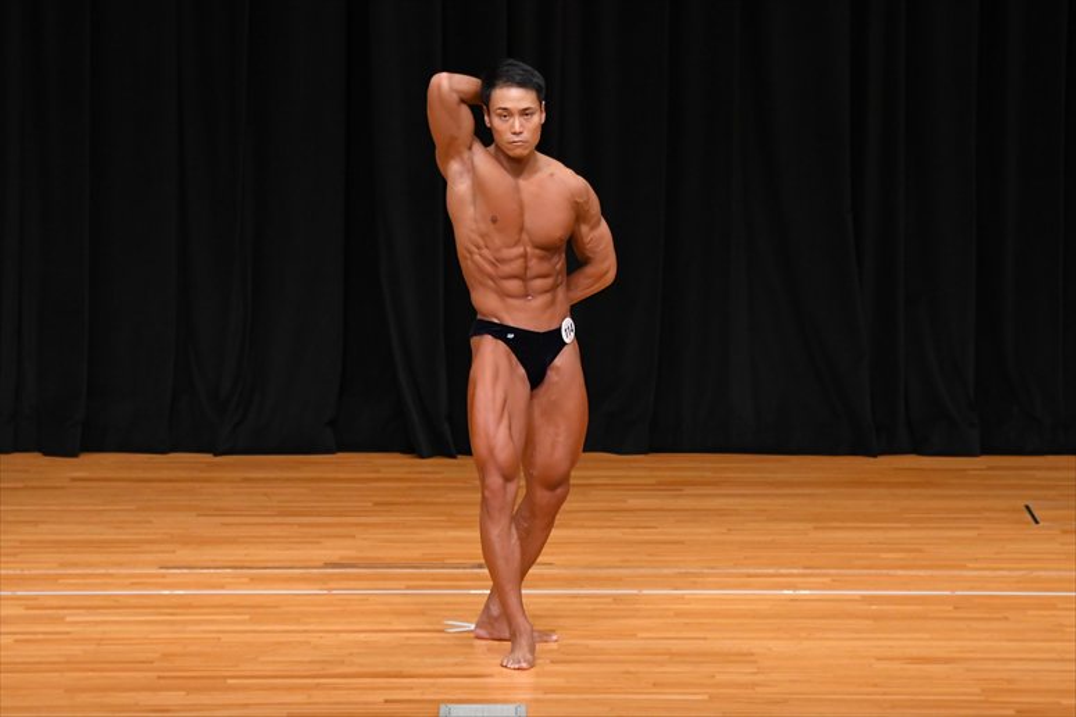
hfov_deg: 8.6
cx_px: 538
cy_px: 358
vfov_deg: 5.7
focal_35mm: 240
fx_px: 7170
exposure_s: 1/400
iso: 3200
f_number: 5.6
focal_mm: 160
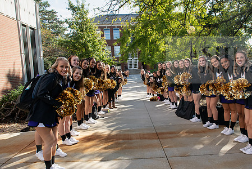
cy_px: 104
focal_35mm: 31
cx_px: 149
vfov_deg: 42.1
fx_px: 217
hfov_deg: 59.8
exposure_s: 1/500
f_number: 7.1
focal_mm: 24
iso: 400
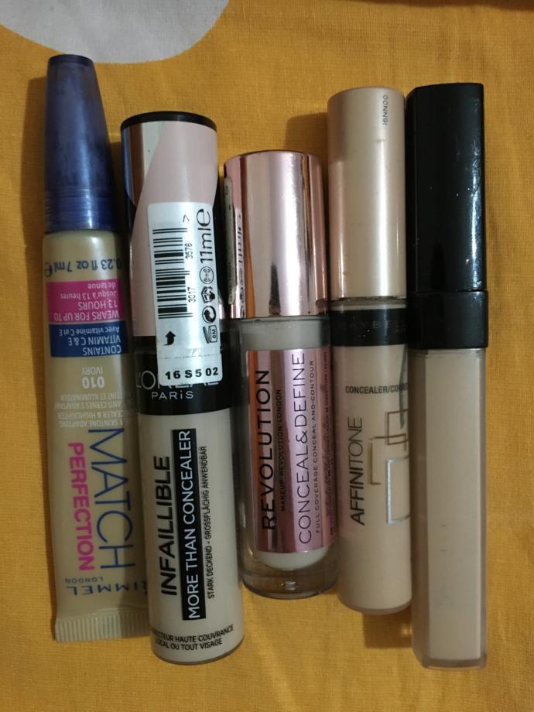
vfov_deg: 61.7
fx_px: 596
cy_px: 356
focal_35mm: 29
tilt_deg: -88.0
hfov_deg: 48.2
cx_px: 267
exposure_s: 1/17
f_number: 2.2
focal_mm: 4.15
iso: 400
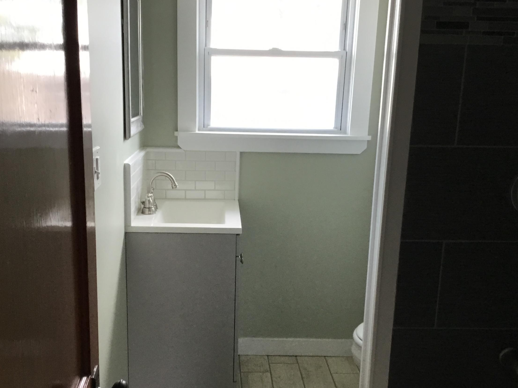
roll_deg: +0.2
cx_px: 243
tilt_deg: -13.5
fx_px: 629
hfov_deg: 44.8
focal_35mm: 42
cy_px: 247
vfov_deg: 34.1
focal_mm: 3.3
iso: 50
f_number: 2.4
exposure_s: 1/30
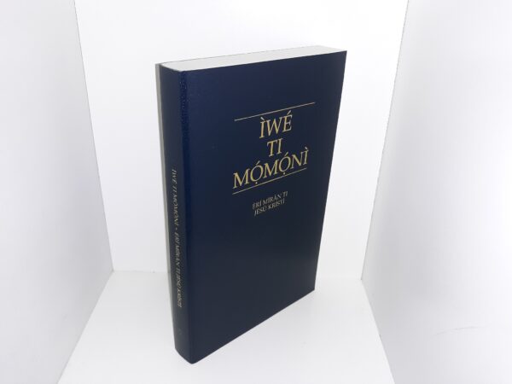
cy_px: 192
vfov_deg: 49.7
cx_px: 256
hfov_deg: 63.4
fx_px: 414
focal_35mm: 28
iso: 64
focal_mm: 3.7
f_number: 1.7
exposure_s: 1/120
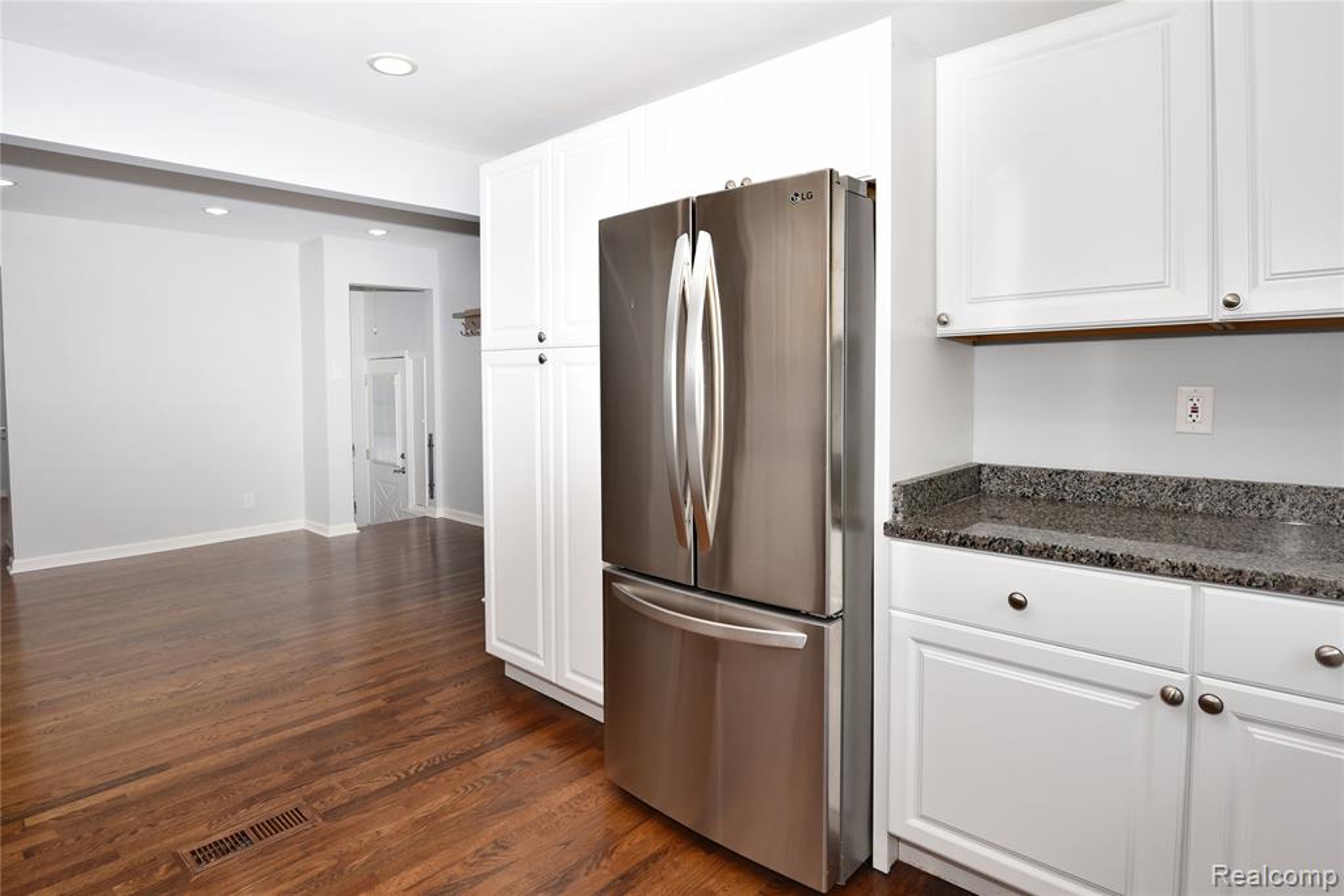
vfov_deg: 70.5
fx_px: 635
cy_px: 448
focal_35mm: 17
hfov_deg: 93.3
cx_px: 672
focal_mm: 17
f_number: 7.1
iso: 125
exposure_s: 1/60
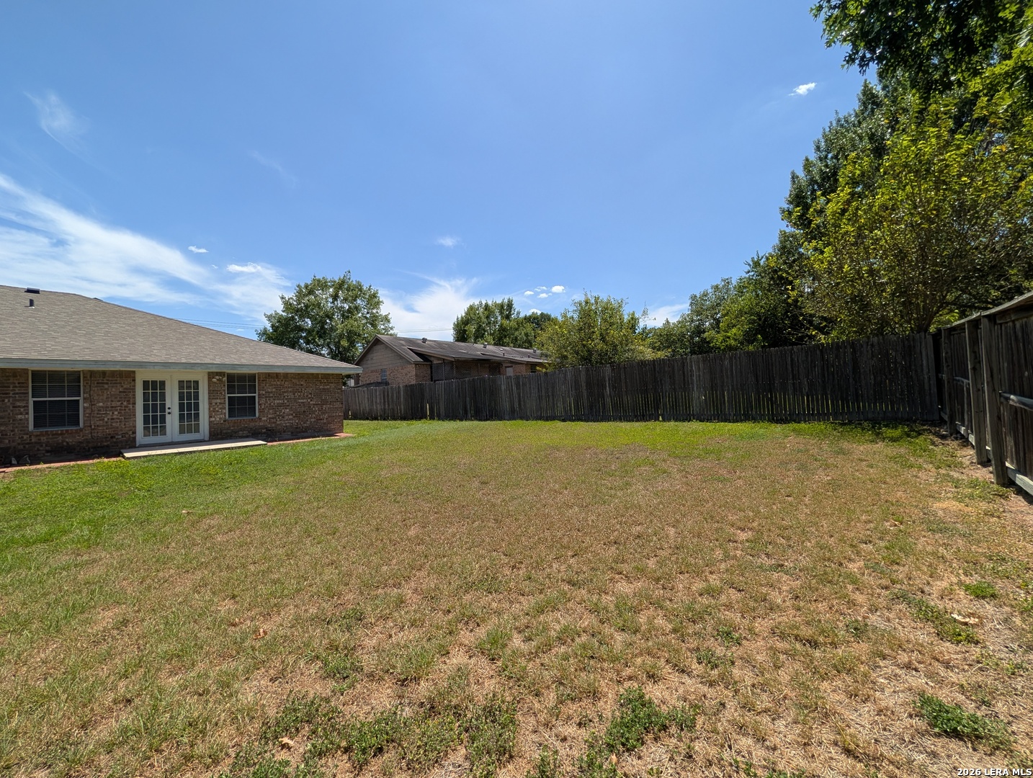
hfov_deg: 110.5
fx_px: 359
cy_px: 389
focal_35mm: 12
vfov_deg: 94.7
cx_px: 516
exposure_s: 1/3436
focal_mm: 2.02
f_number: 1.7
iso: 57
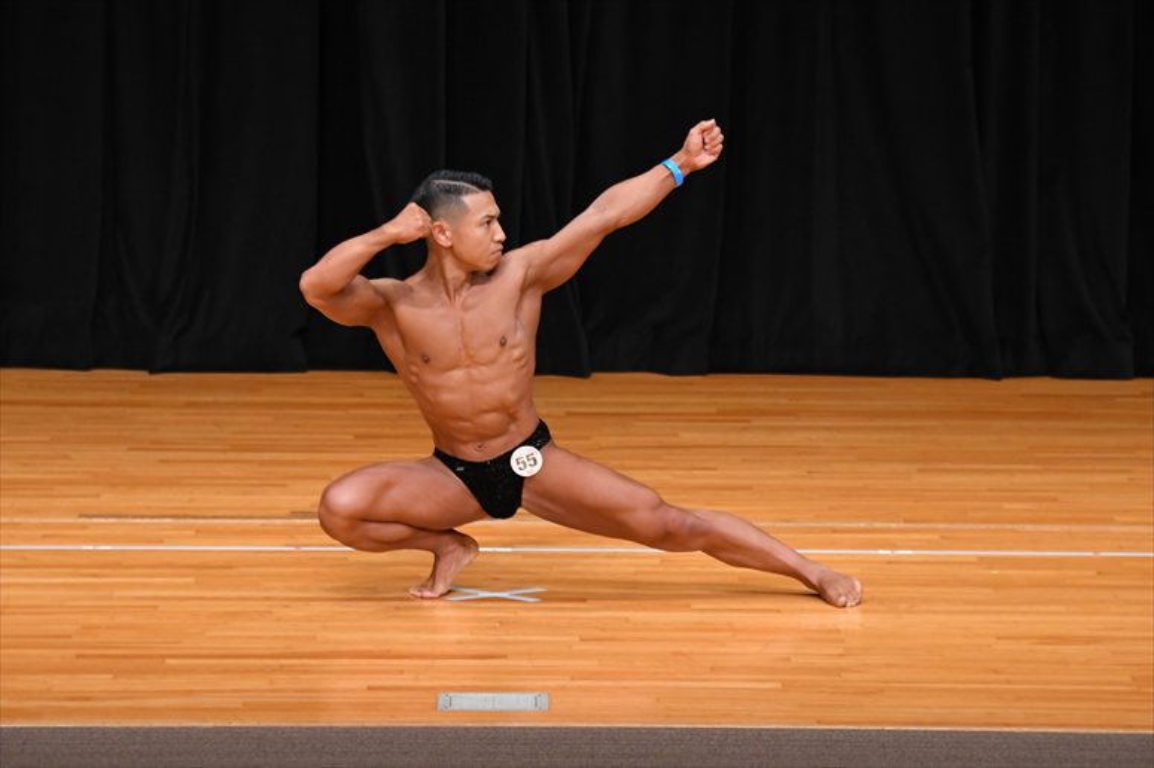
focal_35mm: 300
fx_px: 9612
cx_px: 577
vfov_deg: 4.6
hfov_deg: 6.9
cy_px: 384
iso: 3200
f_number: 5.6
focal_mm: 200
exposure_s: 1/400
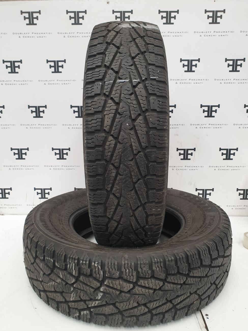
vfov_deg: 67.3
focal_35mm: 26
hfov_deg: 53.1
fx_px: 248
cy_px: 166
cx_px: 124
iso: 100
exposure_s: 1/50
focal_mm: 4.3
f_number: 2.4
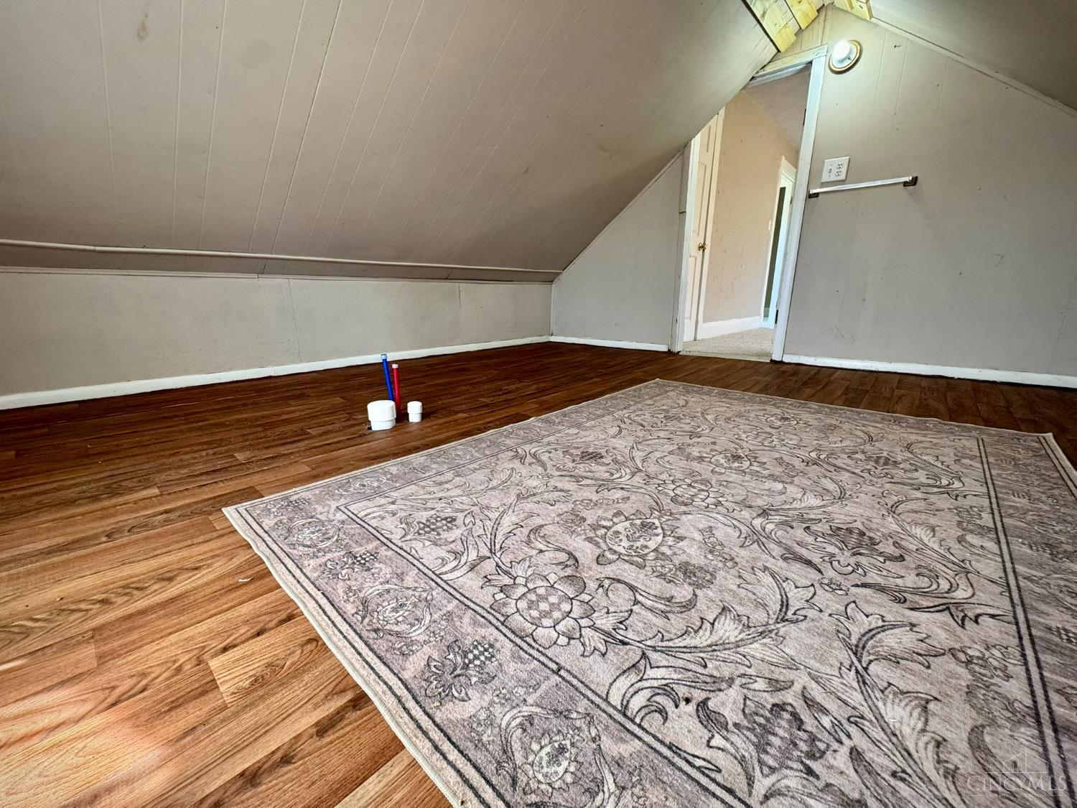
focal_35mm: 14
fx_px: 436
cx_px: 538
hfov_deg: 102.1
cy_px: 404
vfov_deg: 85.7
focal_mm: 2.22
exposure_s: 1/120
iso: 250
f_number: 2.2
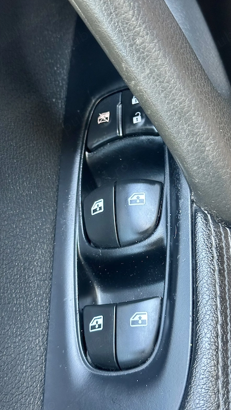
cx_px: 132
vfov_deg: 39.2
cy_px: 204
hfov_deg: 22.6
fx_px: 577
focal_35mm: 53
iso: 320
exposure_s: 1/40
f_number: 1.78
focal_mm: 6.86
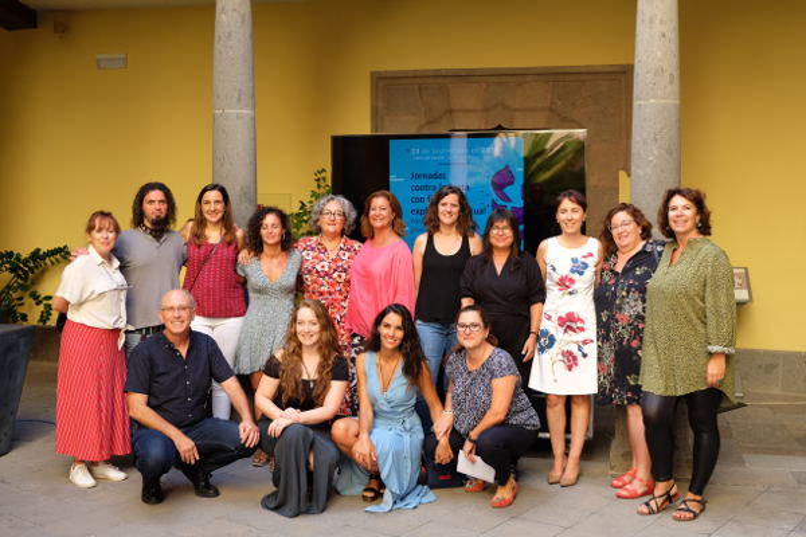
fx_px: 940
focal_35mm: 42
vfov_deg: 31.9
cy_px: 268
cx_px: 403
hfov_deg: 46.4
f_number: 3.2
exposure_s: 1/105
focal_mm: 27.7
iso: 200
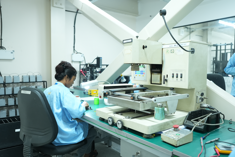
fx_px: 196
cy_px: 78
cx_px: 118
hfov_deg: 61.9
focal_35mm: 30
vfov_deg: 43.6
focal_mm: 20
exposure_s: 1/160
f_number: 1.8
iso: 640
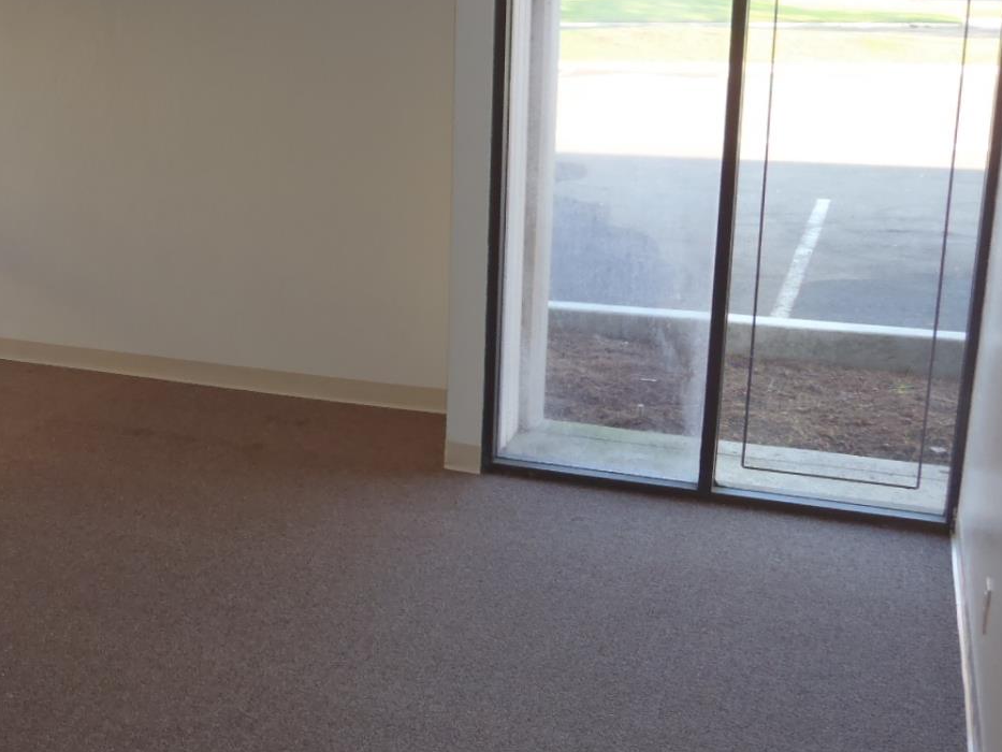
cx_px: 216
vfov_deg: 32.2
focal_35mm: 45
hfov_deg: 40.5
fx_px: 1303
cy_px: 335
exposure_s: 1/30
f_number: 3.5
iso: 100
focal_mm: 5
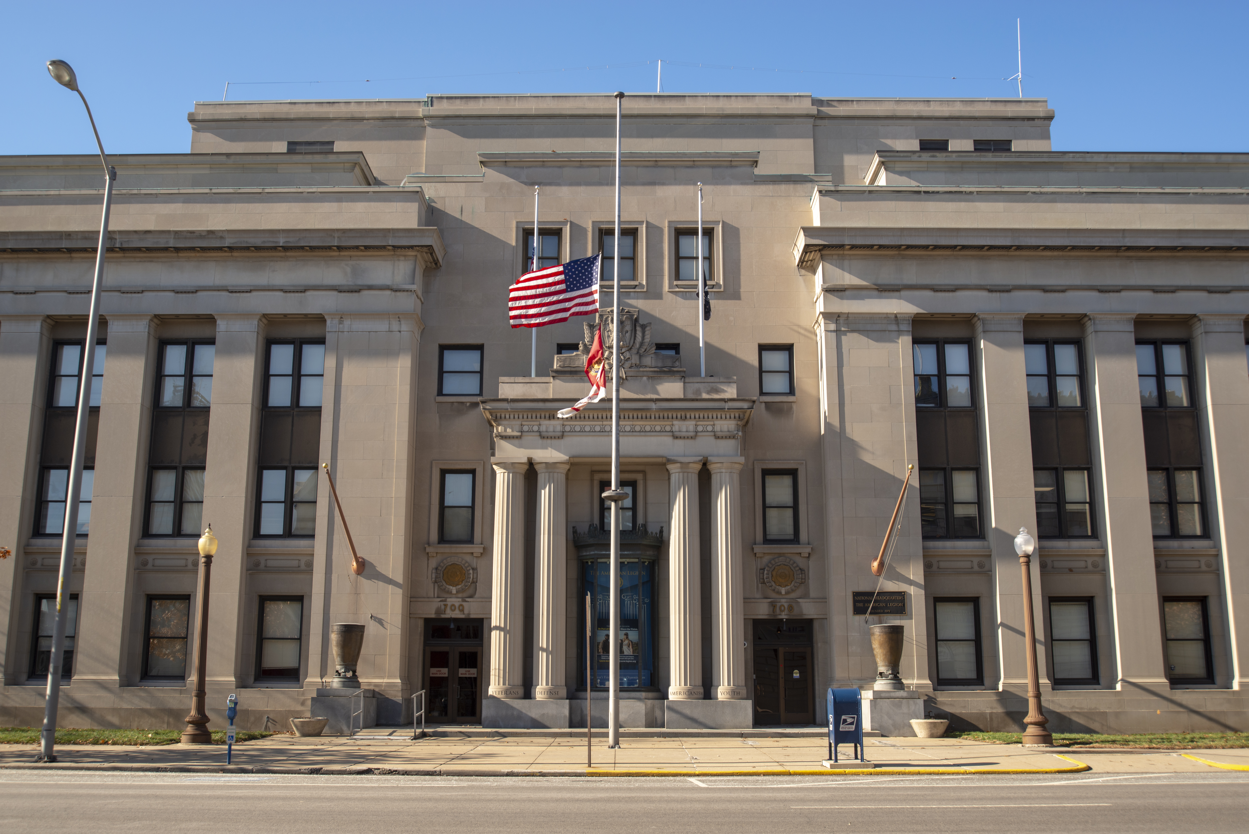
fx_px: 1215
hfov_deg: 54.4
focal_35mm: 35
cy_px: 417
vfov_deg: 37.9
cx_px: 624
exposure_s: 1/250
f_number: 8
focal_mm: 35
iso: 125
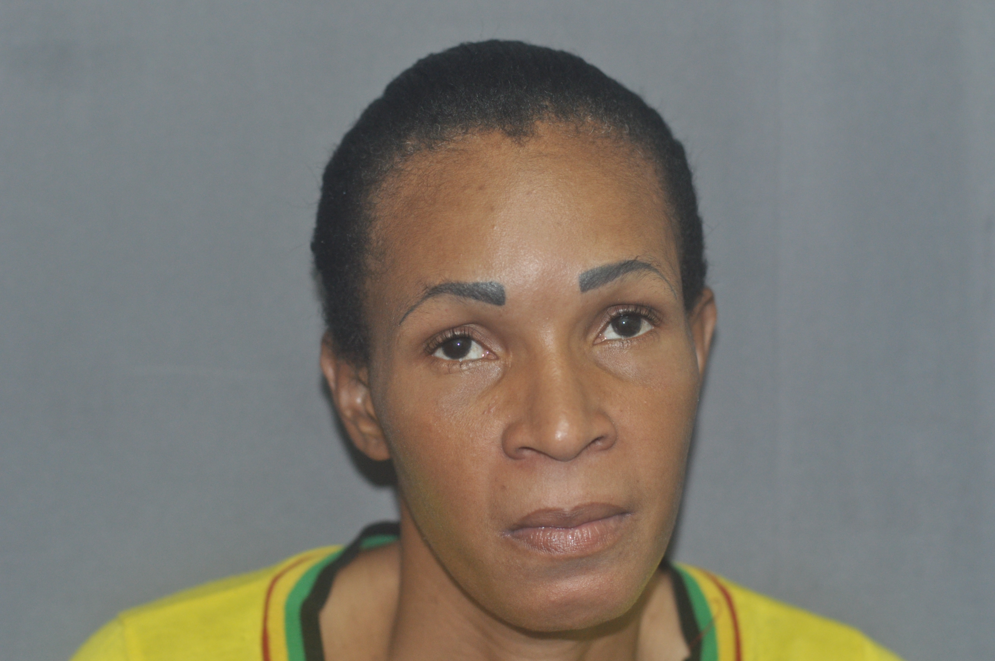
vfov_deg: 18.1
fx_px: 2070
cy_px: 330
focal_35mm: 75
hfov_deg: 27.0
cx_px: 498
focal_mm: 50
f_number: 2.8
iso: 640
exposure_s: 1/60
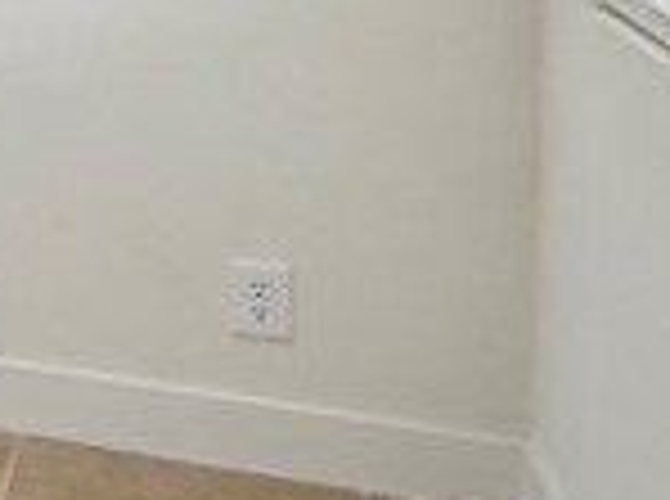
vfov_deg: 13.1
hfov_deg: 10.0
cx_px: -1578
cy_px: -279
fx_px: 2047
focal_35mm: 106
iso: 200
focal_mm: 16
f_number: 8
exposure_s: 1/30
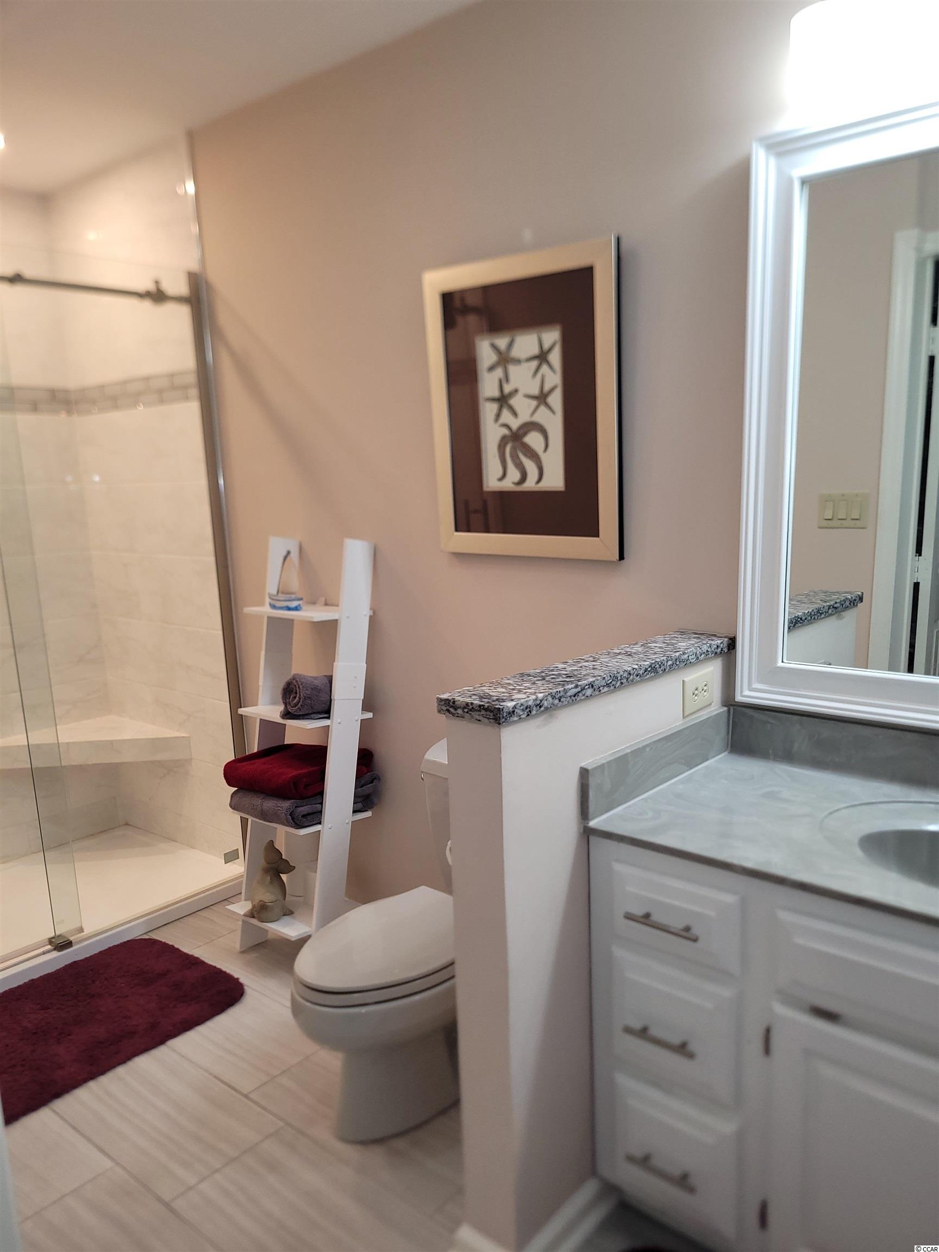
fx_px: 940
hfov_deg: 53.1
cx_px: 470
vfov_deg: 67.3
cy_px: 626
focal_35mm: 26
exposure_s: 1/60
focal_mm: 5.4
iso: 100
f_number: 1.8
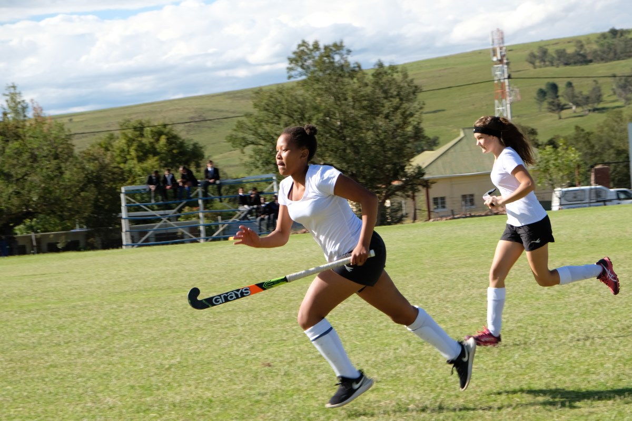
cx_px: 316
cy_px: 210
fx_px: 1457
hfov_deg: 24.5
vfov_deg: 16.5
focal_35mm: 83
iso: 200
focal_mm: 55
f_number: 6.4
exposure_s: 1/350
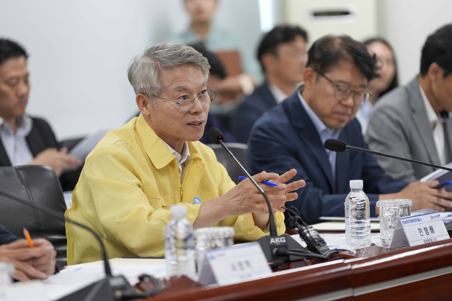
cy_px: 150
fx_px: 1996
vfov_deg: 8.6
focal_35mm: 159
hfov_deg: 12.9
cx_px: 226
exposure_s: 1/200
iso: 800
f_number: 2.8
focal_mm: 159
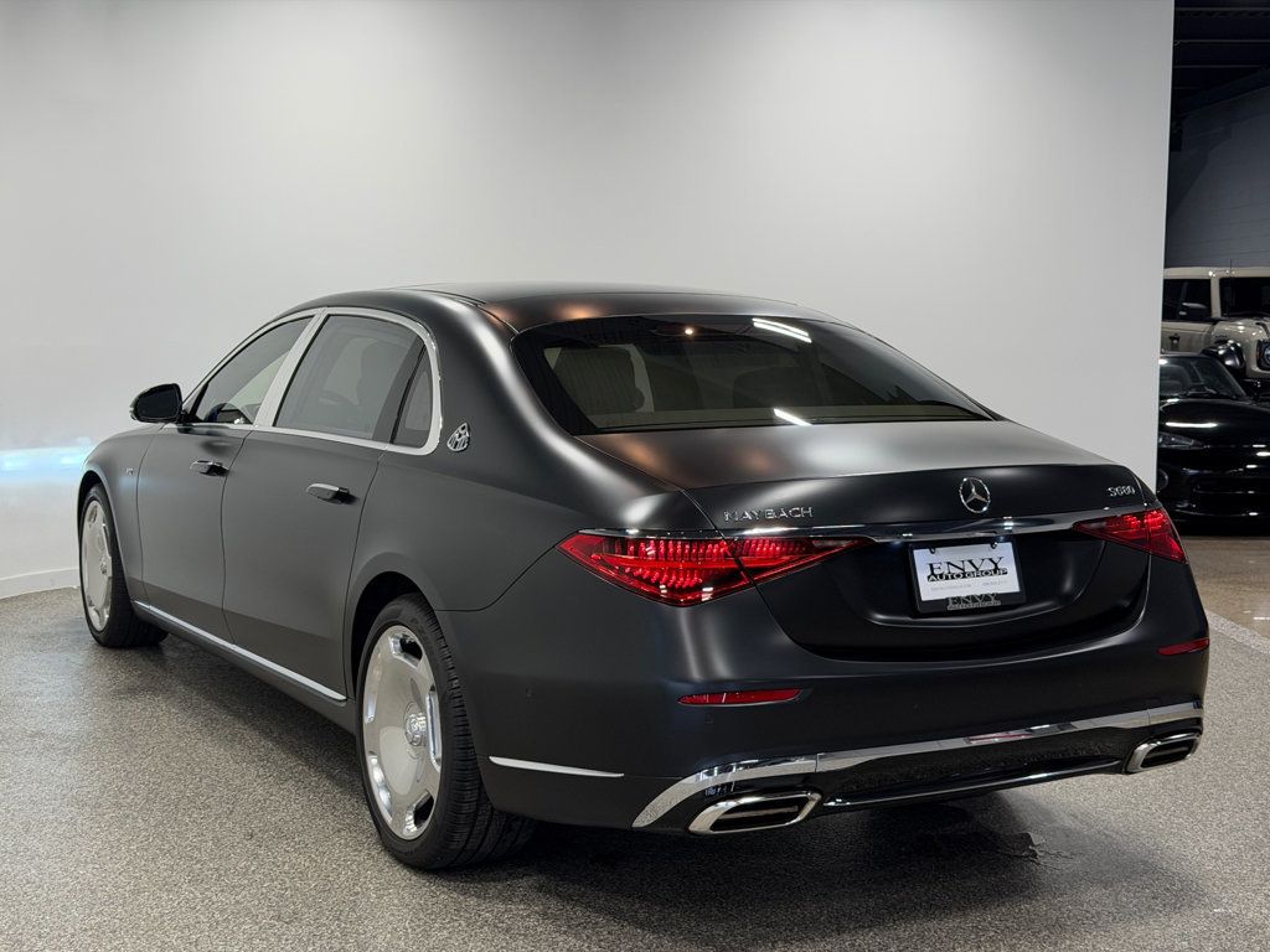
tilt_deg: -5.2
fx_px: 1761
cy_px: 476
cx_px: 635
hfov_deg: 39.7
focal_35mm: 48
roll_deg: -0.5
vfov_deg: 30.3
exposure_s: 1/272
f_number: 1.78
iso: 64
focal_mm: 6.76
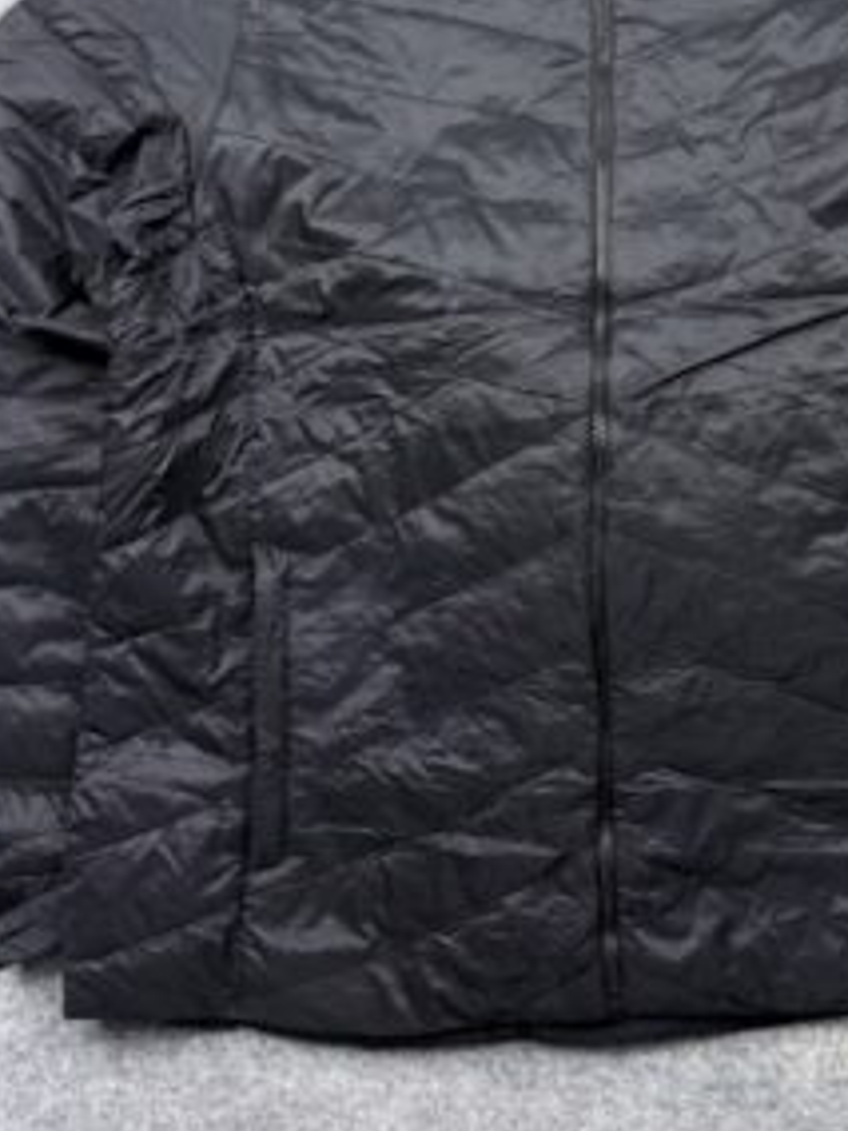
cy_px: 169
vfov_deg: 39.8
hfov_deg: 31.7
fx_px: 1470
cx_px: 617
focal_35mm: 45
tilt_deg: -51.6
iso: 160
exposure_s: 1/100
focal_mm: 6.76
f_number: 1.78
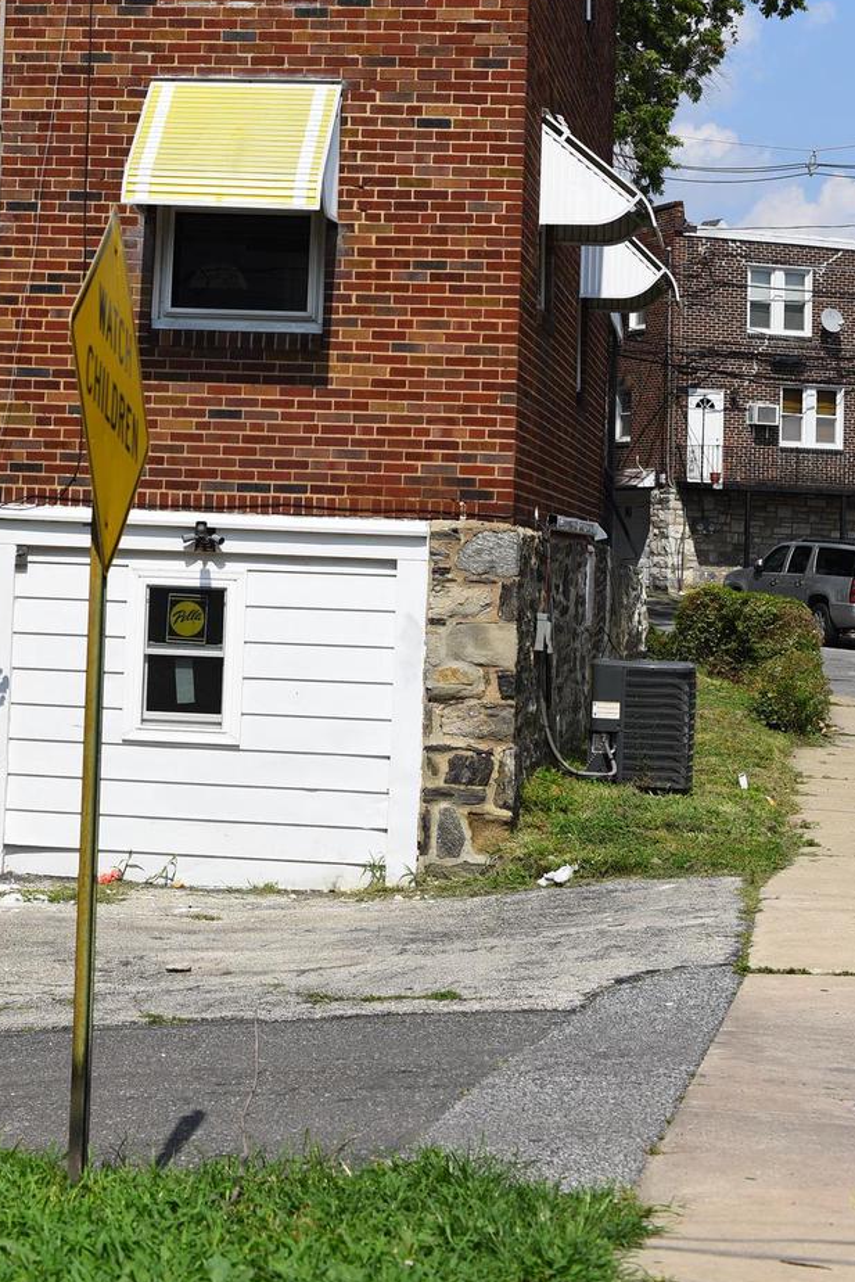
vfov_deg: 24.1
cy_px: 267
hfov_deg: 16.4
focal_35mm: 83
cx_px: 222
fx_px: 2956
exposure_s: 1/1000
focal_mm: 50
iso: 100
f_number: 5.6
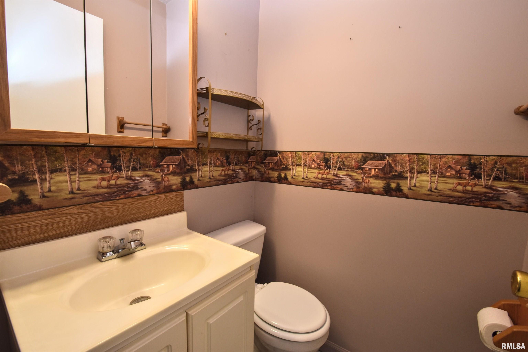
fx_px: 220
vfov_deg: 77.3
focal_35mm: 15
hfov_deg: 100.4
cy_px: 176
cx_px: 264
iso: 320
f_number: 8
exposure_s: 1/15
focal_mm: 10
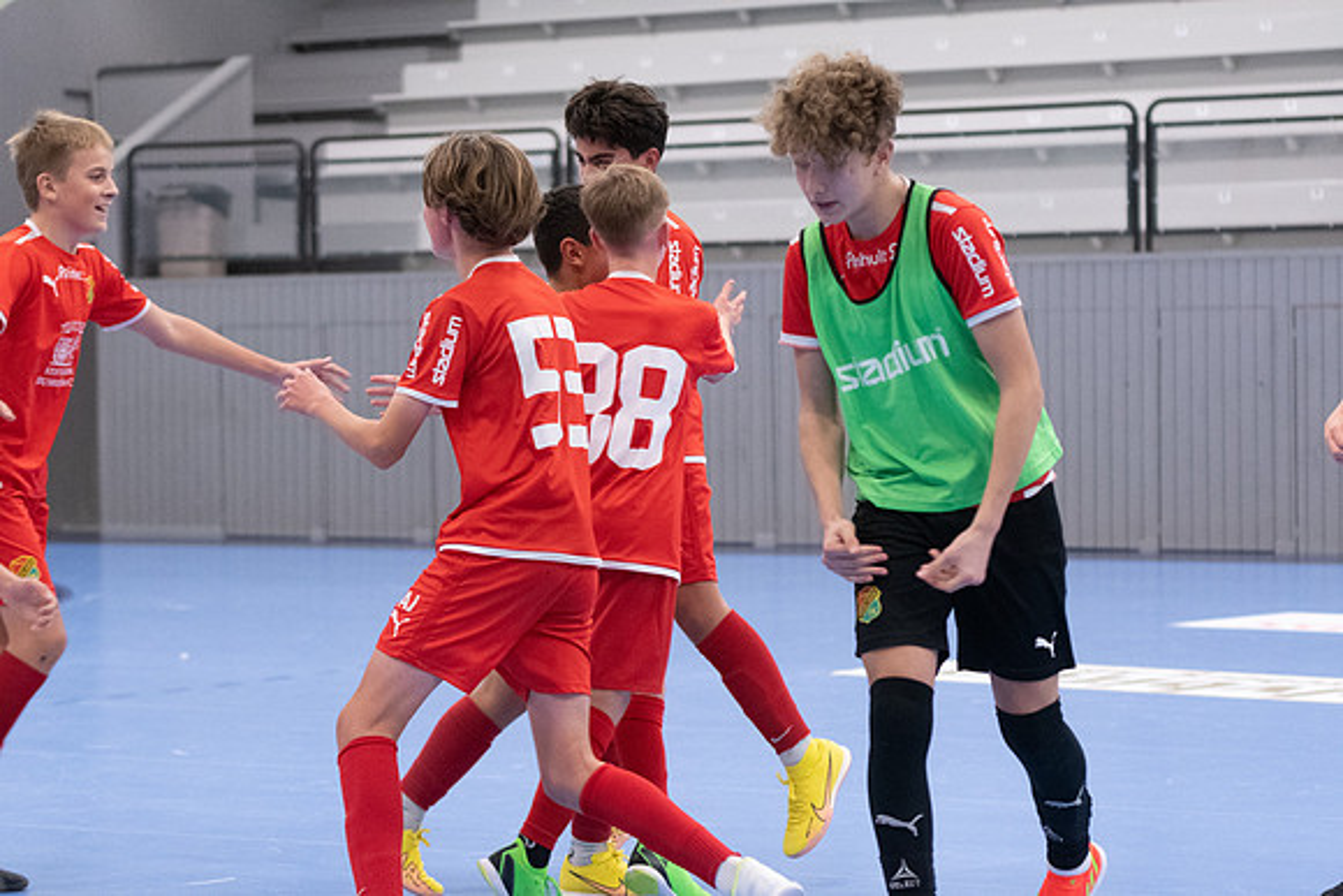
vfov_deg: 13.0
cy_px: 448
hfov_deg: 19.5
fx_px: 3918
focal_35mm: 105
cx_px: 672
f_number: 3.2
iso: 4500
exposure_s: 1/400
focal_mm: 70
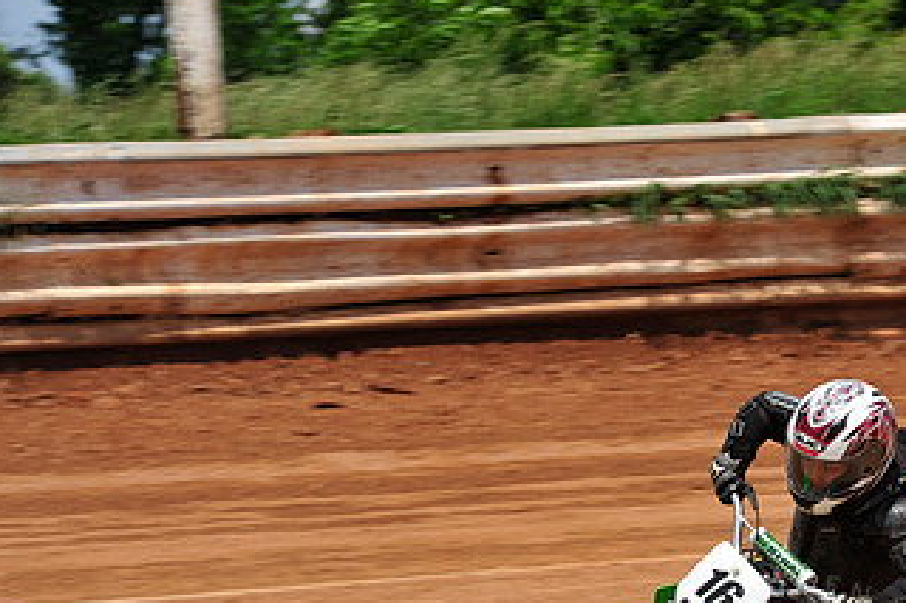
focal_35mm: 363
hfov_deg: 5.7
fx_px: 9130
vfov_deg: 3.8
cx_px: 804
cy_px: 484
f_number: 11
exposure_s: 1/400
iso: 200
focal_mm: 200
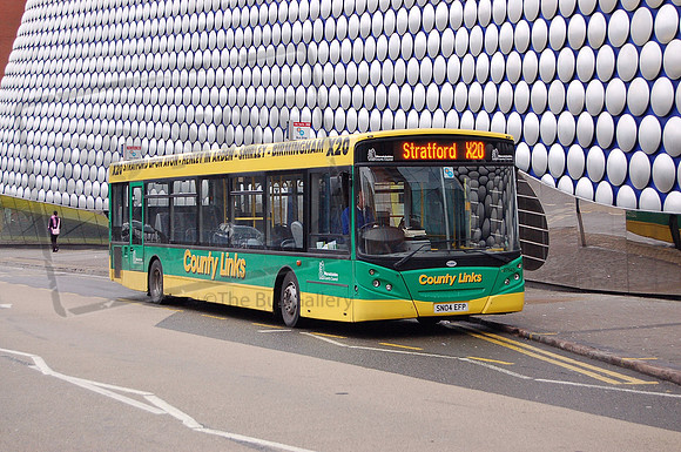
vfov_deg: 18.9
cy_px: 226
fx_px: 1360
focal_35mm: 72
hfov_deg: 28.1
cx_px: 340
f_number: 5.6
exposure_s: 1/320
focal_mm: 48
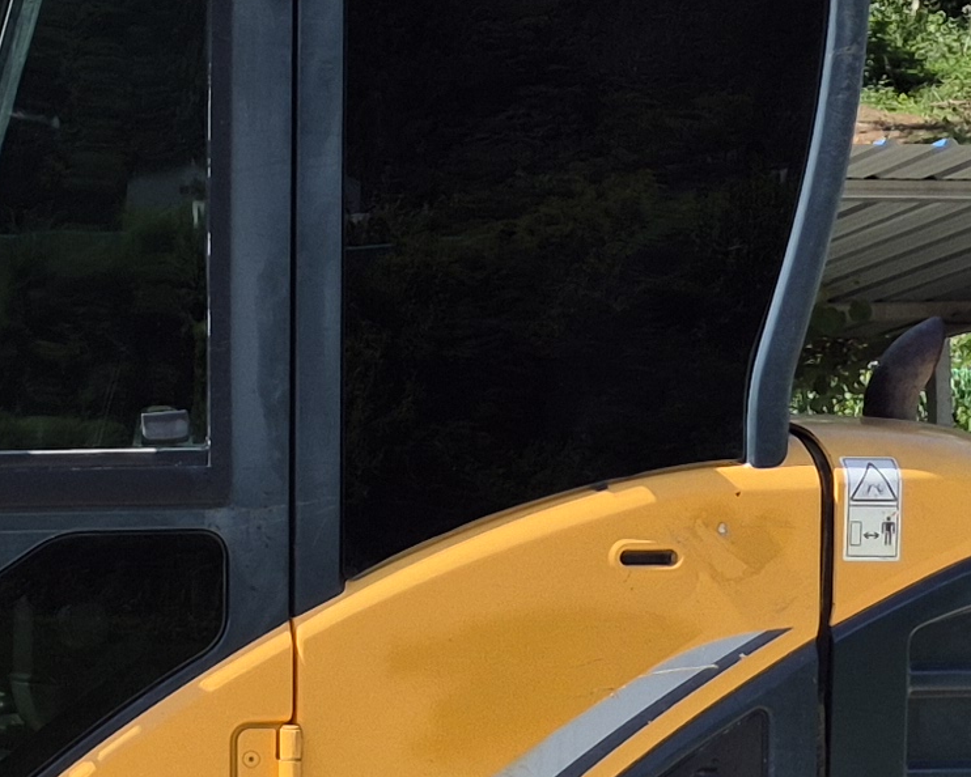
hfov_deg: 13.6
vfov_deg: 12.7
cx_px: -975
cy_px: 668
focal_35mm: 121
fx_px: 3478
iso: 25
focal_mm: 5.4
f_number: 1.8
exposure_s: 1/1552
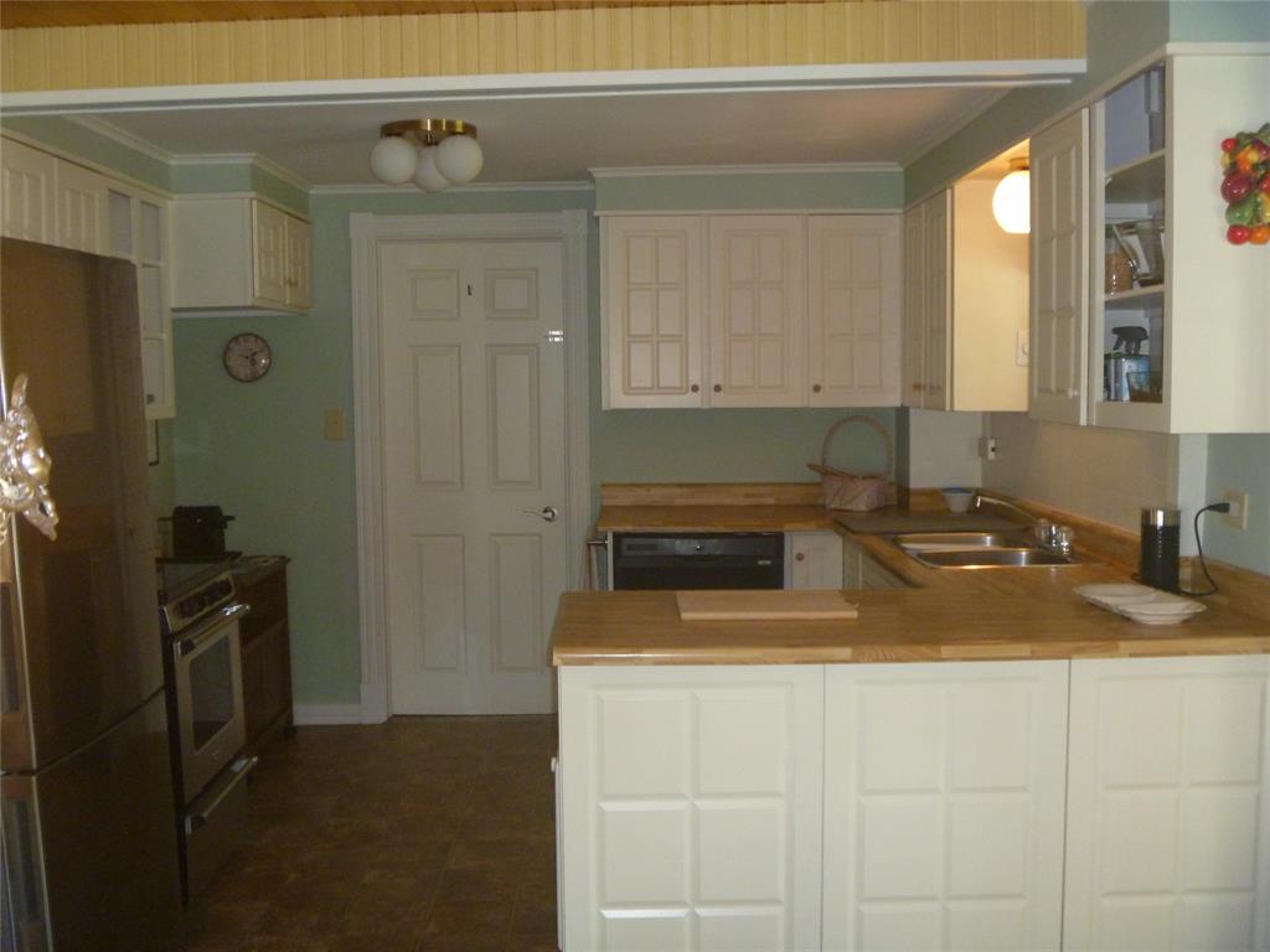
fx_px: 1284
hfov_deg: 52.6
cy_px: 476
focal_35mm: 35
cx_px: 635
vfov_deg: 40.7
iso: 320
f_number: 3.5
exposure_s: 1/30
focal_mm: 6.3
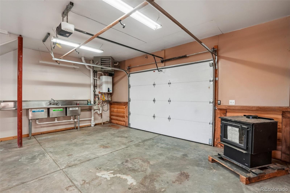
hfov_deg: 100.4
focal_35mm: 15
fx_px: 121
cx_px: 145
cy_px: 96
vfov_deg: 77.3
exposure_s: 1/13
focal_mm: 10
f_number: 8
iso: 320
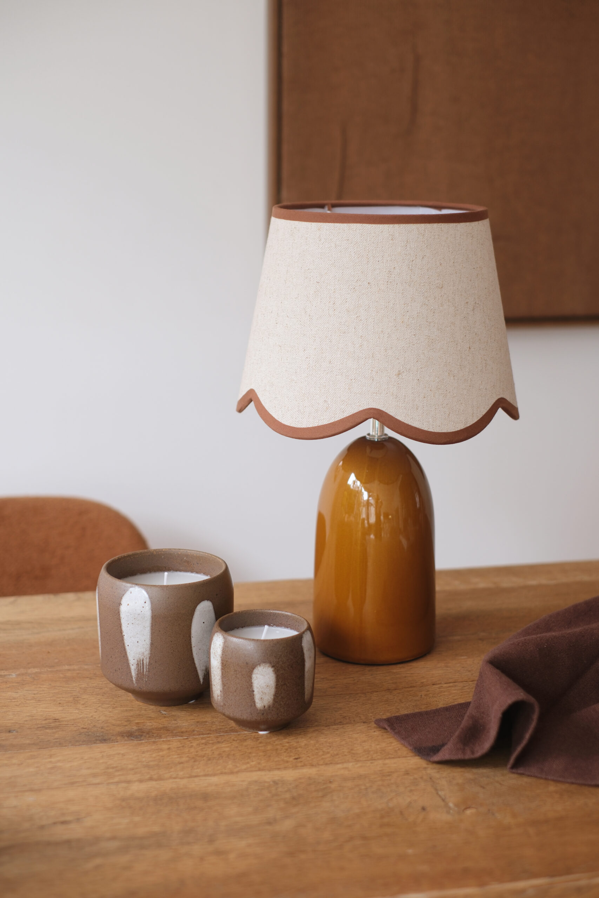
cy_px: 449
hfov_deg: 25.5
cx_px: 300
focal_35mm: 53
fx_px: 1323
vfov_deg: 37.5
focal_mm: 35
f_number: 2.8
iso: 200
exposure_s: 1/52
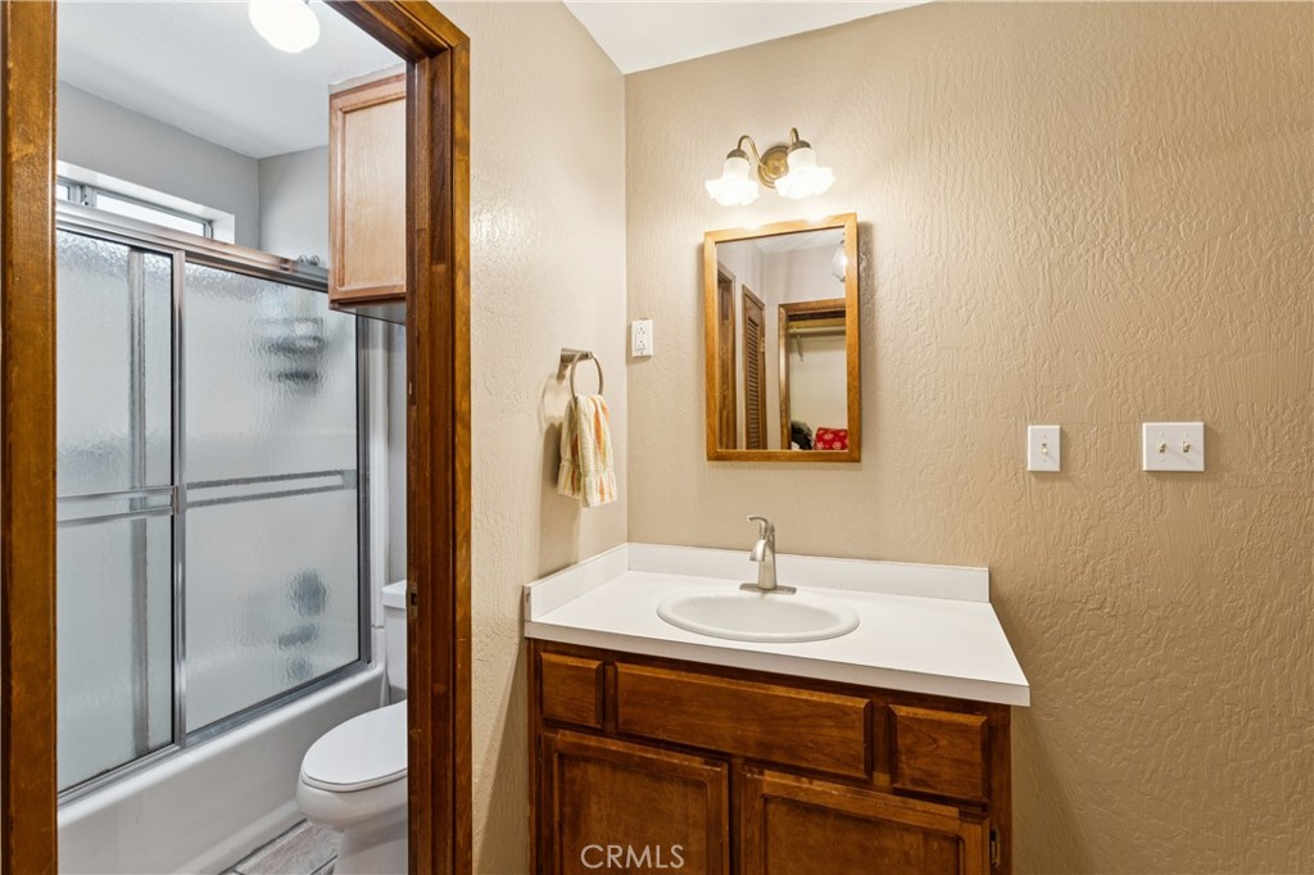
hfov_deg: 95.0
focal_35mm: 16
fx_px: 602
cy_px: 438
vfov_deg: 72.0
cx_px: 657
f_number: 13
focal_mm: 16.5
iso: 100
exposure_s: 1
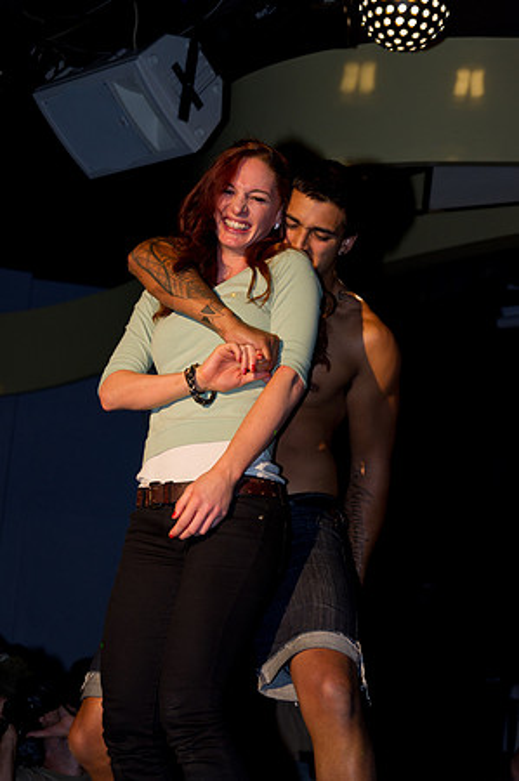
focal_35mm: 75
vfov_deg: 27.0
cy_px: 390
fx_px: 1626
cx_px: 260
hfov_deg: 18.1
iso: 200
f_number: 2.8
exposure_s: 1/180
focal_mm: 50
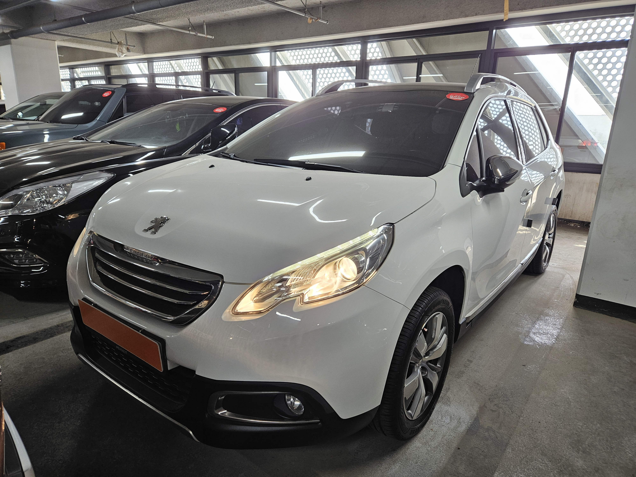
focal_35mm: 23
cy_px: 238
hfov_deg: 73.9
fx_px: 423
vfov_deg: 58.9
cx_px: 318
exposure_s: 1/120
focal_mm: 5.4
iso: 125
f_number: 1.8
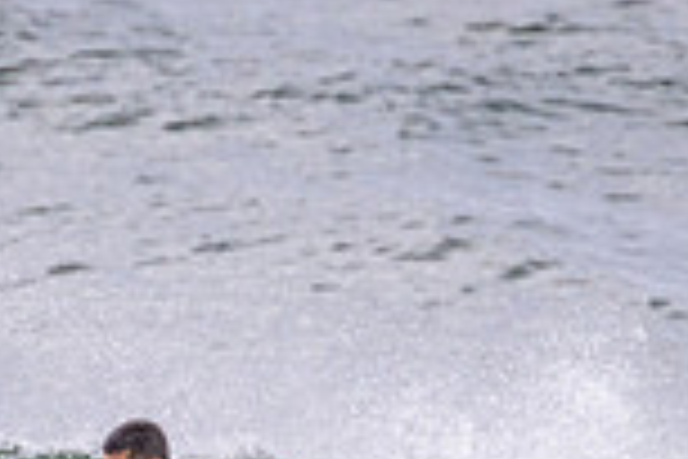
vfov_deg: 0.5
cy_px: 565
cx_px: -9
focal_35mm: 3029
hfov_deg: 0.7
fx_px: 57883
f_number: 11
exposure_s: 1/2000
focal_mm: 800
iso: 2000
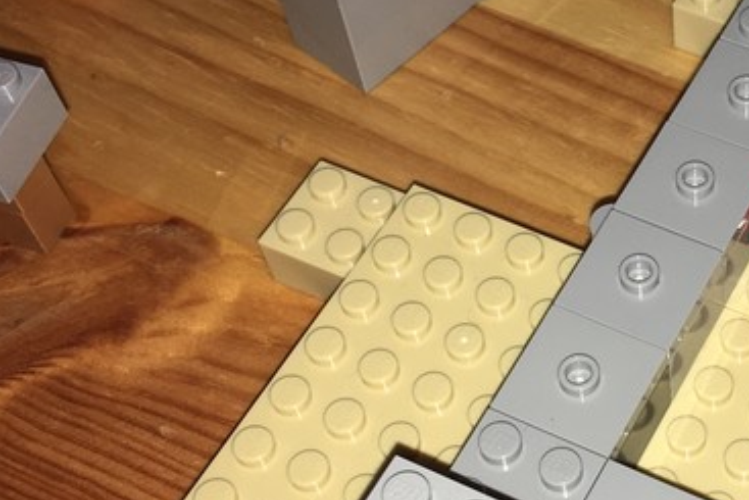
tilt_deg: -58.4
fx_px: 1540
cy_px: 289
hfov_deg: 25.9
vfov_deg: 18.4
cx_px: 747
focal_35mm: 74
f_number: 2.2
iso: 25
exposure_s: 1/96
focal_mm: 4.15
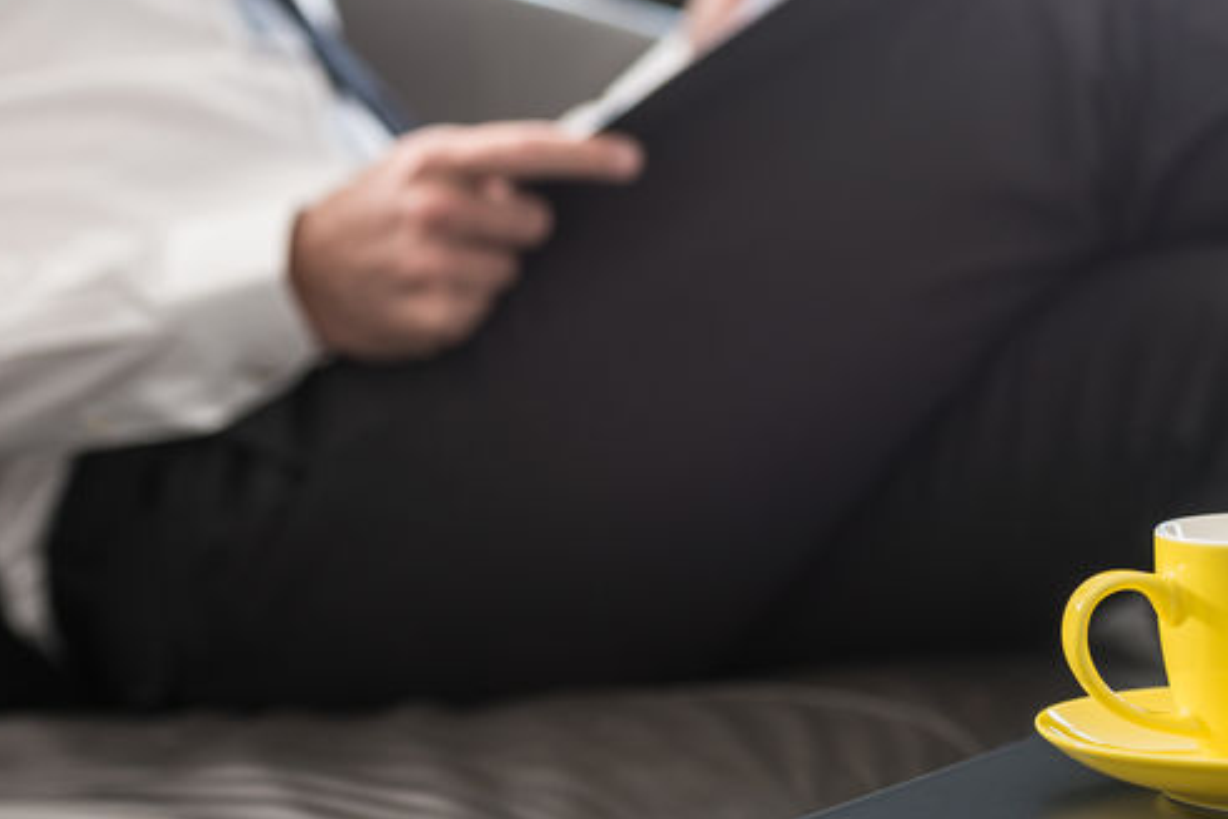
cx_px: 768
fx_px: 4128
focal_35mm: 121
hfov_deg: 16.9
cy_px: 267
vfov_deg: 11.3
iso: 100
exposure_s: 1/30
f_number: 3.5
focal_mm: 70
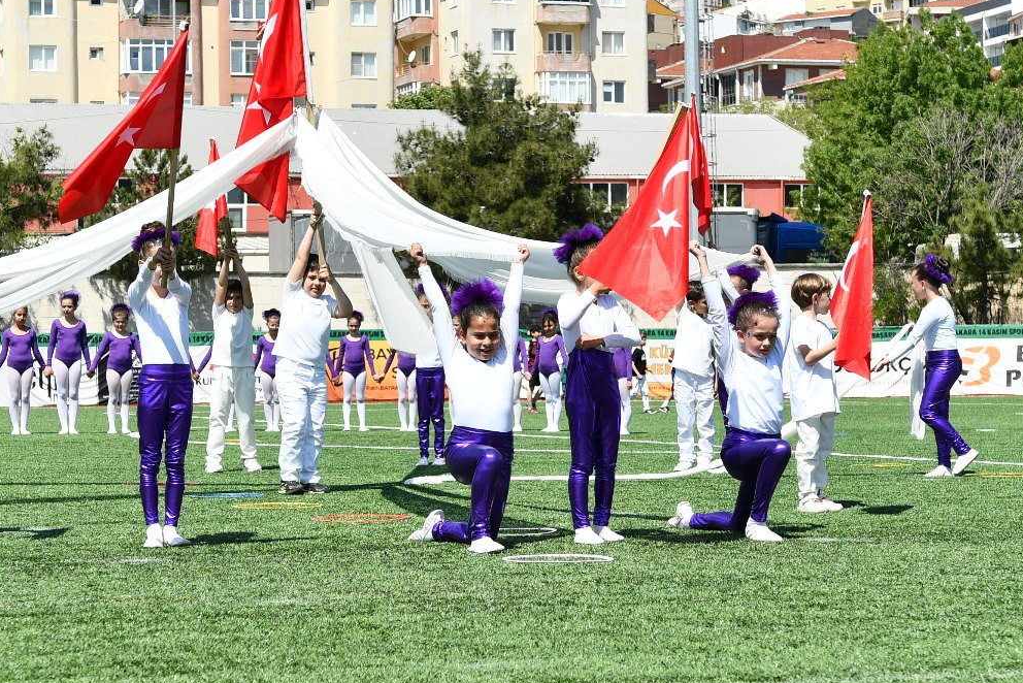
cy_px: 357
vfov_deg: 13.6
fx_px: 2871
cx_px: 415
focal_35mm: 101
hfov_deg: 20.2
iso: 100
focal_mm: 32
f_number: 4.5
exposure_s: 1/1250
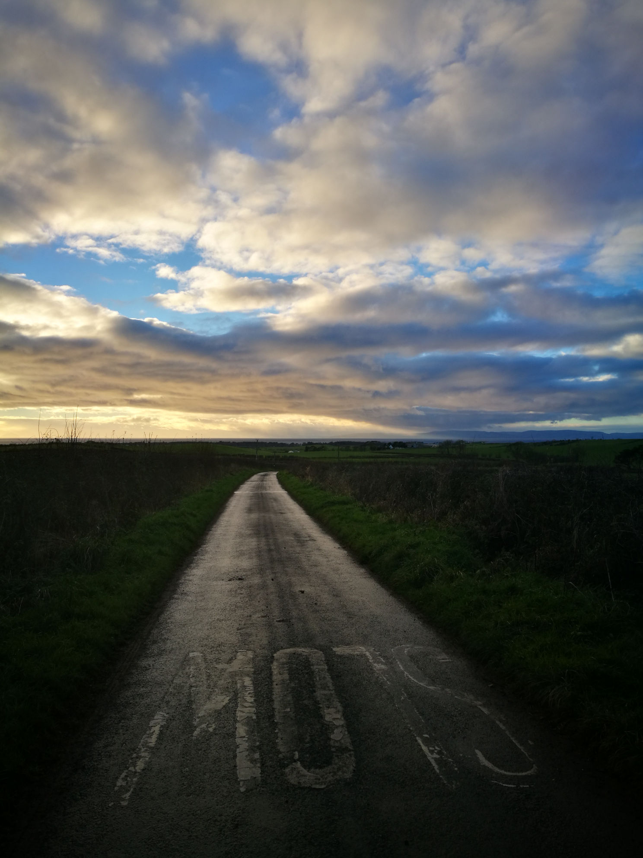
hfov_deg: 51.4
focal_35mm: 27
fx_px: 669
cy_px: 429
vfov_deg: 65.3
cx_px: 322
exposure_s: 1/672
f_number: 2.2
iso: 50
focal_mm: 4.5
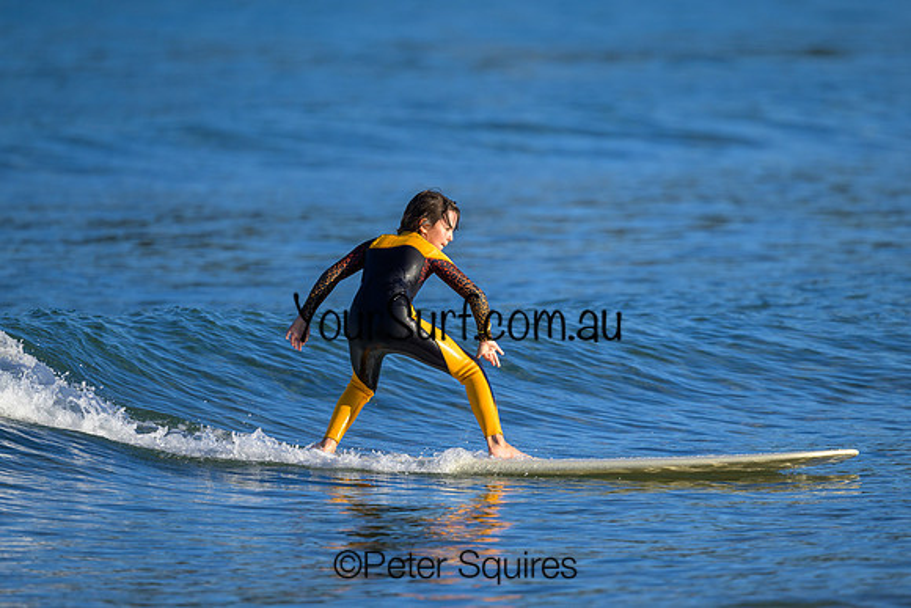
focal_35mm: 800
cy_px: 304
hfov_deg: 2.6
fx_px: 20248
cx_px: 456
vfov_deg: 1.7
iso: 220
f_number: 6.3
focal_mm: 800
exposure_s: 1/1000
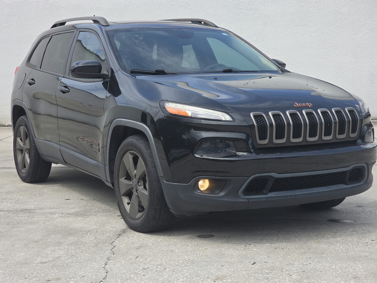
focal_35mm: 69
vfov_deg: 21.3
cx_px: 188
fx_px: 751
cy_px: 142
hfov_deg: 28.2
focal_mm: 7.9
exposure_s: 1/1406
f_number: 2.4
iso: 50
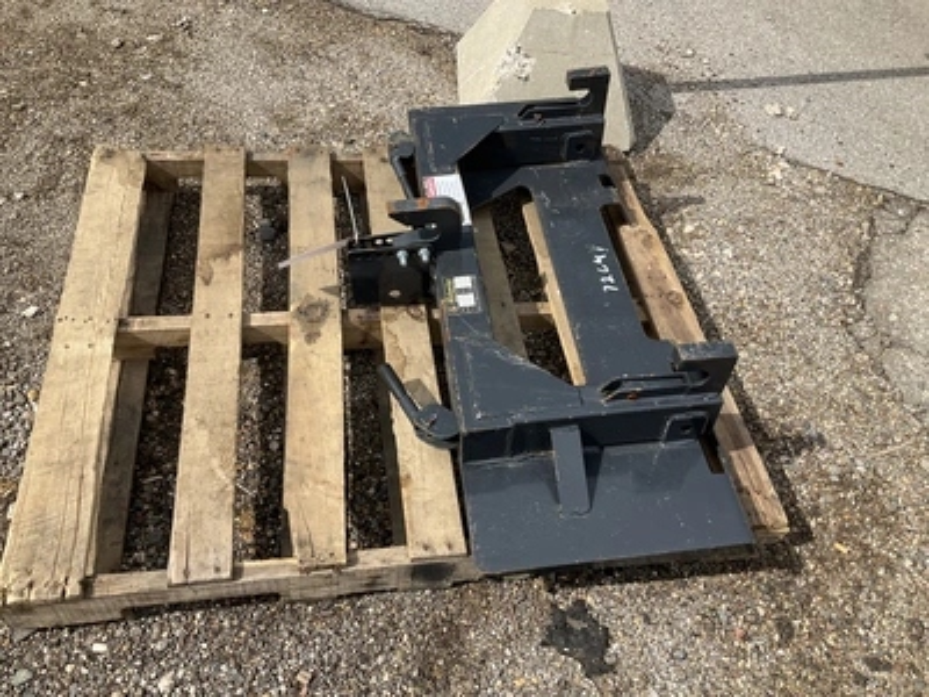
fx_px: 778
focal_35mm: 29
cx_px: 464
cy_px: 348
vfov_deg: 48.2
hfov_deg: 61.7
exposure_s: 1/1675
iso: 25
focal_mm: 3
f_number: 1.8
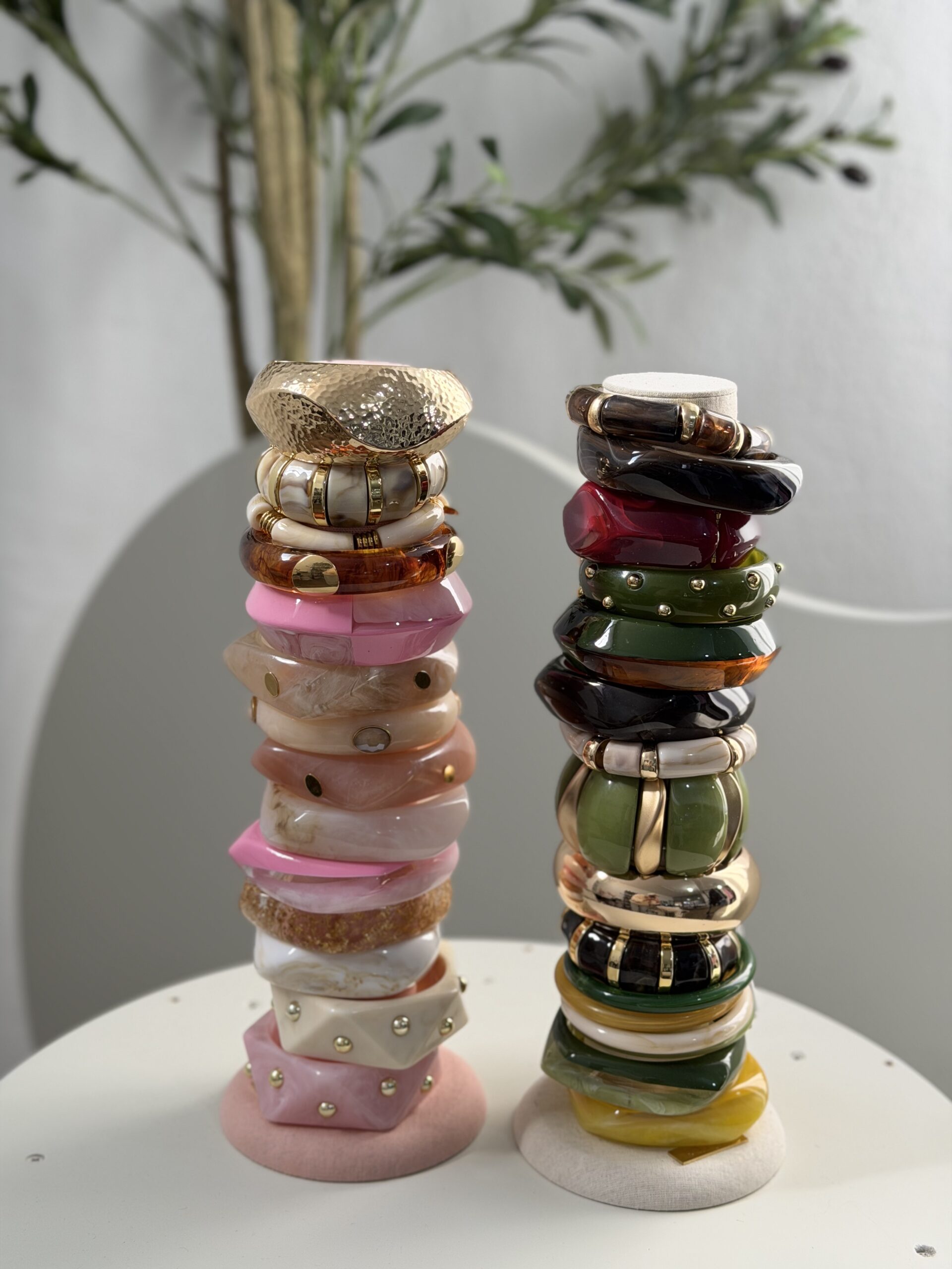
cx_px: 476
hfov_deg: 30.3
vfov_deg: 39.7
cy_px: 634
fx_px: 1760
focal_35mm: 48
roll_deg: -1.9
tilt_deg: -14.8
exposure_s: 1/214
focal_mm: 6.76
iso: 64
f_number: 1.78
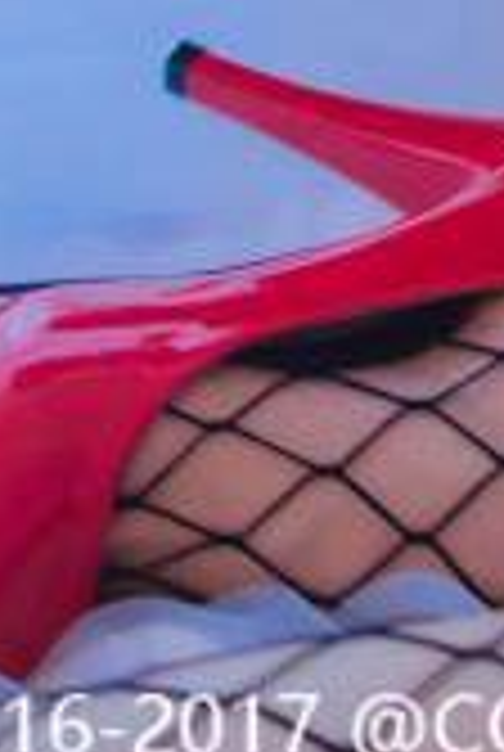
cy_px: -1846
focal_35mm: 251
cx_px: 1323
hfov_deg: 5.3
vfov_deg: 7.0
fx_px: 5249
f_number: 2
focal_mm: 35
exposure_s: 1/200
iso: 800
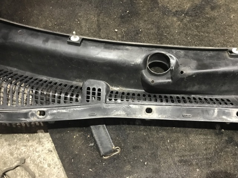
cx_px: 119
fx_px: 192
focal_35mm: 28
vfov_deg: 49.7
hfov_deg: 63.5
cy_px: 89
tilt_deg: -85.9
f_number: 1.8
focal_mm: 3.99
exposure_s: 1/4
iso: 80
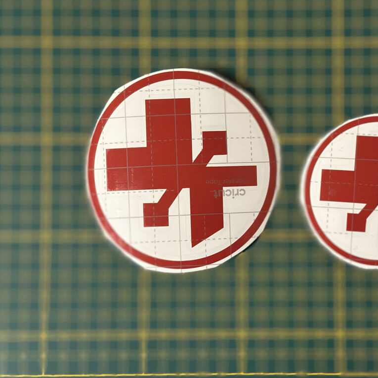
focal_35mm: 57
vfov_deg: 30.0
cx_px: 253
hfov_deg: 29.8
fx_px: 704
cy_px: 188
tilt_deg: -86.7
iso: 800
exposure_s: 1/40
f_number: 1.78
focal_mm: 6.86
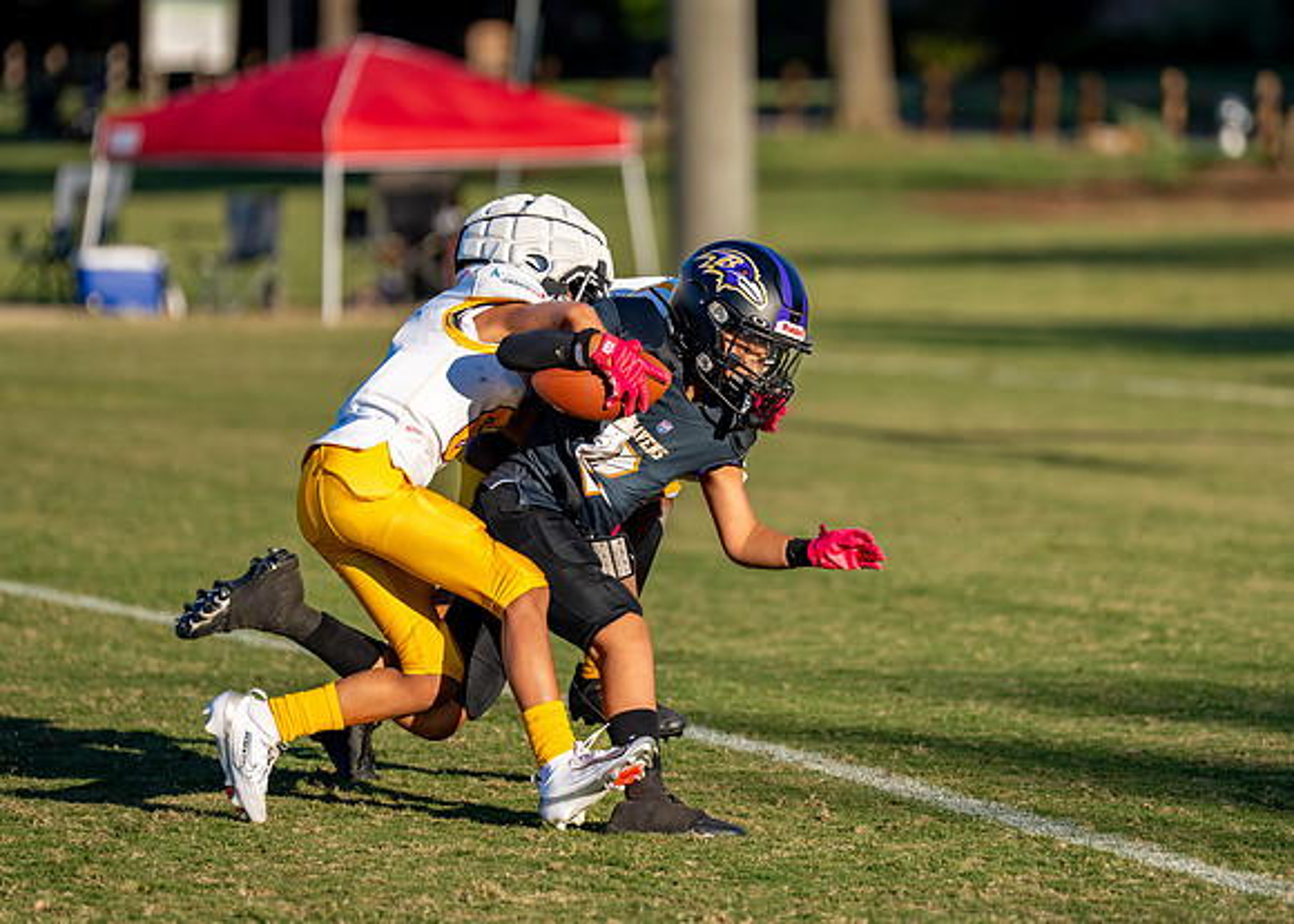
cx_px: 709
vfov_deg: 5.4
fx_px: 9865
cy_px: 372
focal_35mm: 268
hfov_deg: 7.5
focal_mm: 200
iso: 160
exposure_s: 1/3200
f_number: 2.8
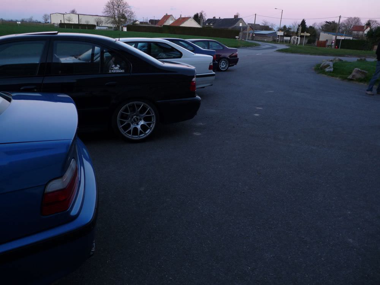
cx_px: 190
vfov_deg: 51.4
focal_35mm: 27
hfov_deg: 65.3
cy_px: 142
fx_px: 296
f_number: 2.8
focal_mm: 4.8
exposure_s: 1/30
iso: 100
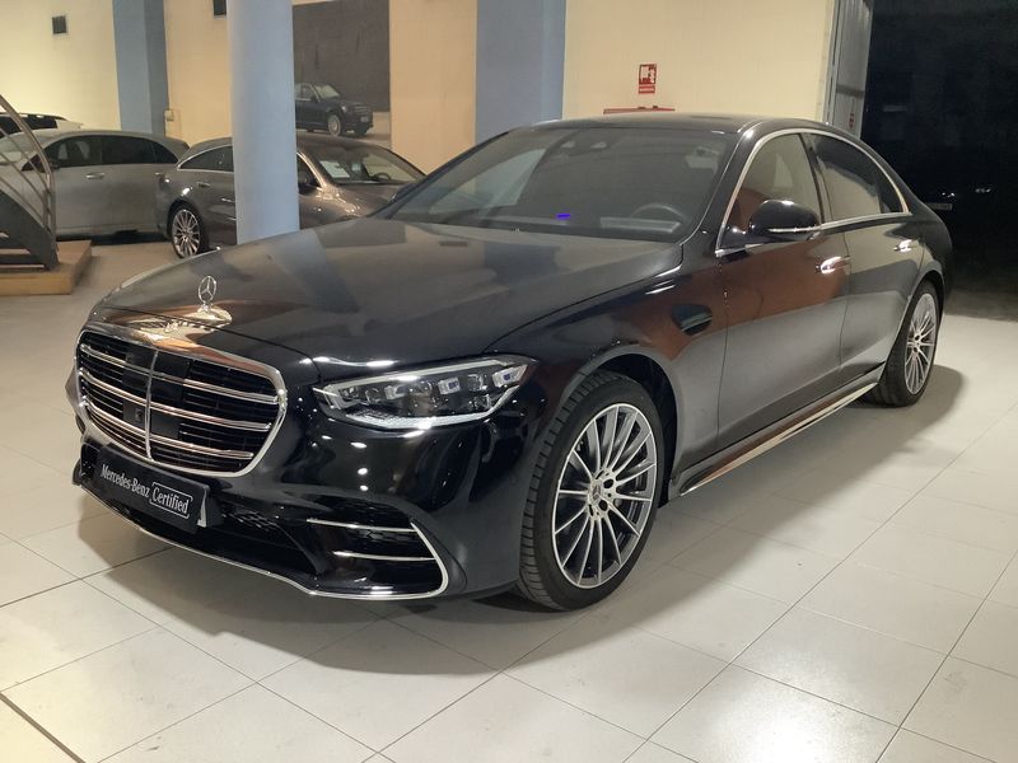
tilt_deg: -13.2
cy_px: 382
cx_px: 509
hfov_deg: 58.4
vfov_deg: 45.4
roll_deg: -1.1
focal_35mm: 31
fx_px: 912
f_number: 2.4
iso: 400
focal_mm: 3.3
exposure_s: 1/33
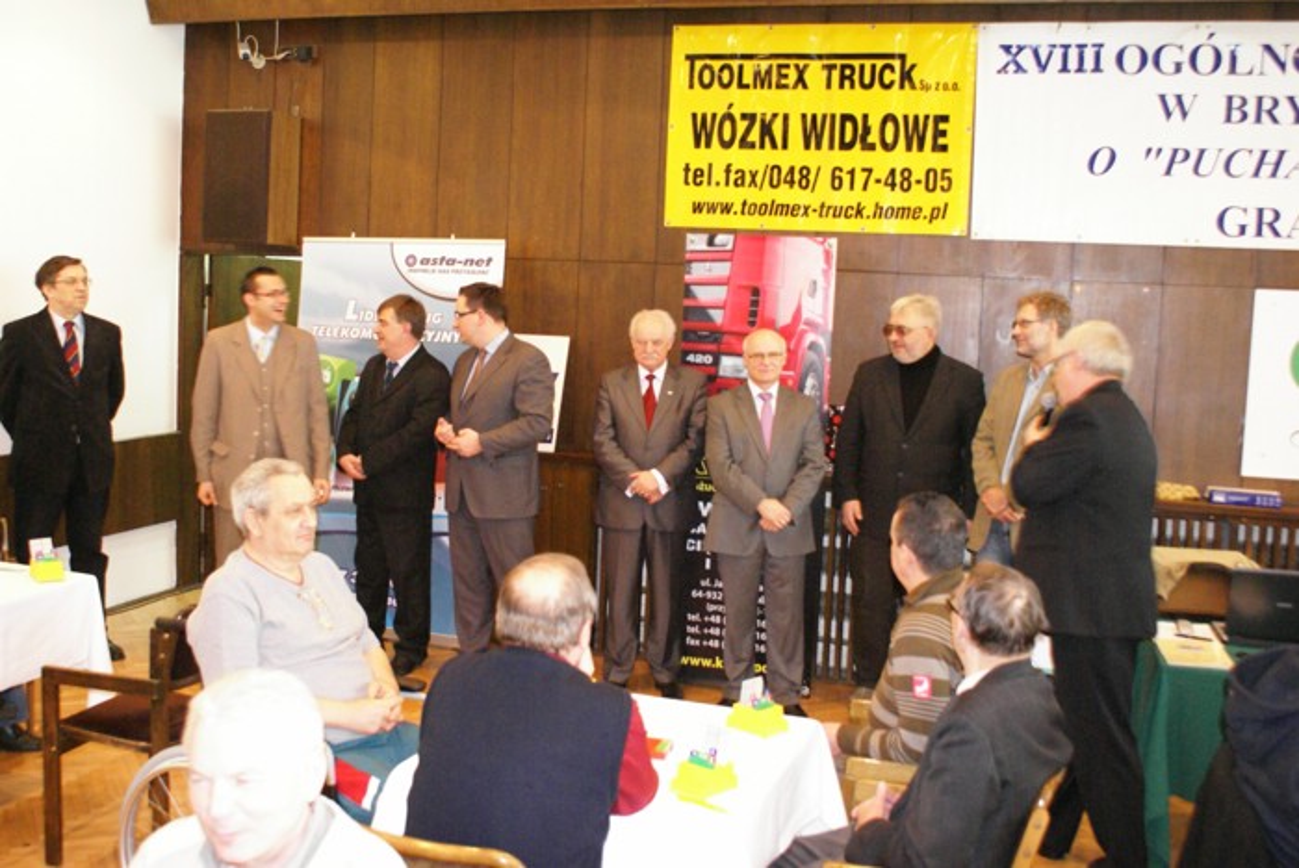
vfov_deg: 36.9
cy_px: 434
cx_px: 650
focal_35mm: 36
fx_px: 1300
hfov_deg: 53.1
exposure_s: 1/15
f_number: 4.5
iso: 1600
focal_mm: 24
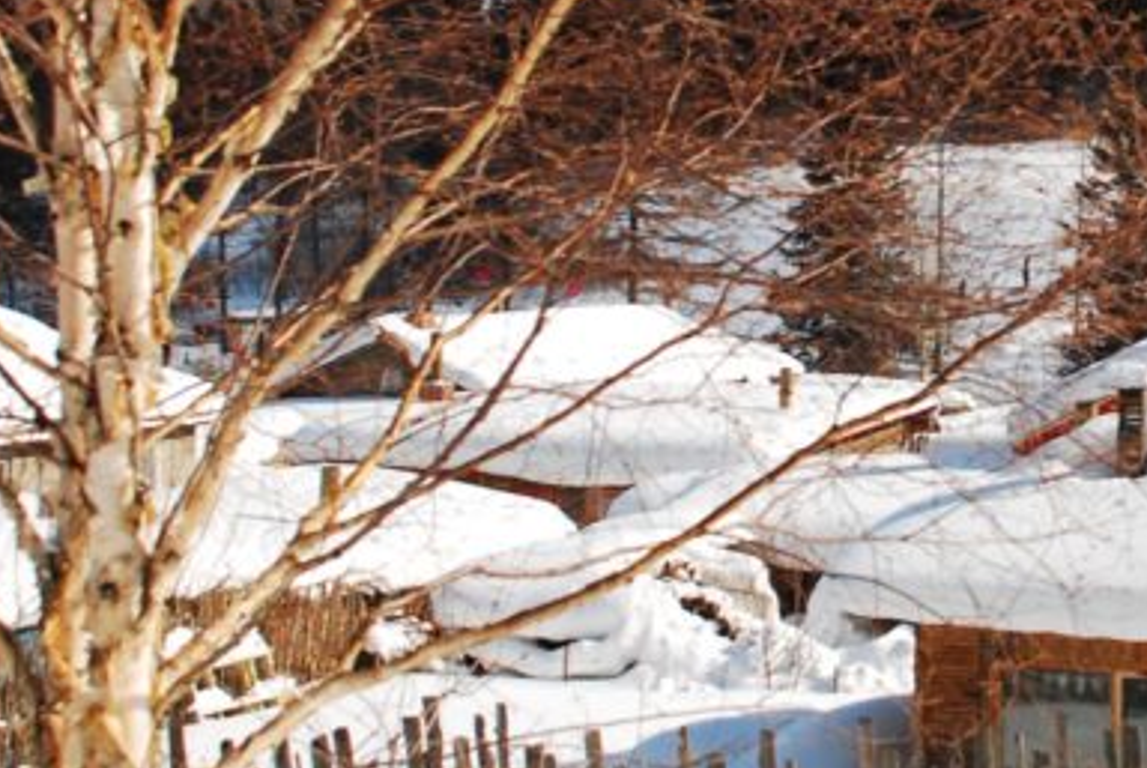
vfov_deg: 14.2
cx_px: 1159
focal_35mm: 96
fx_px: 3062
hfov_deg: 20.5
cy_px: 221
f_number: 4
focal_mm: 24
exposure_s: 1/640
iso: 100
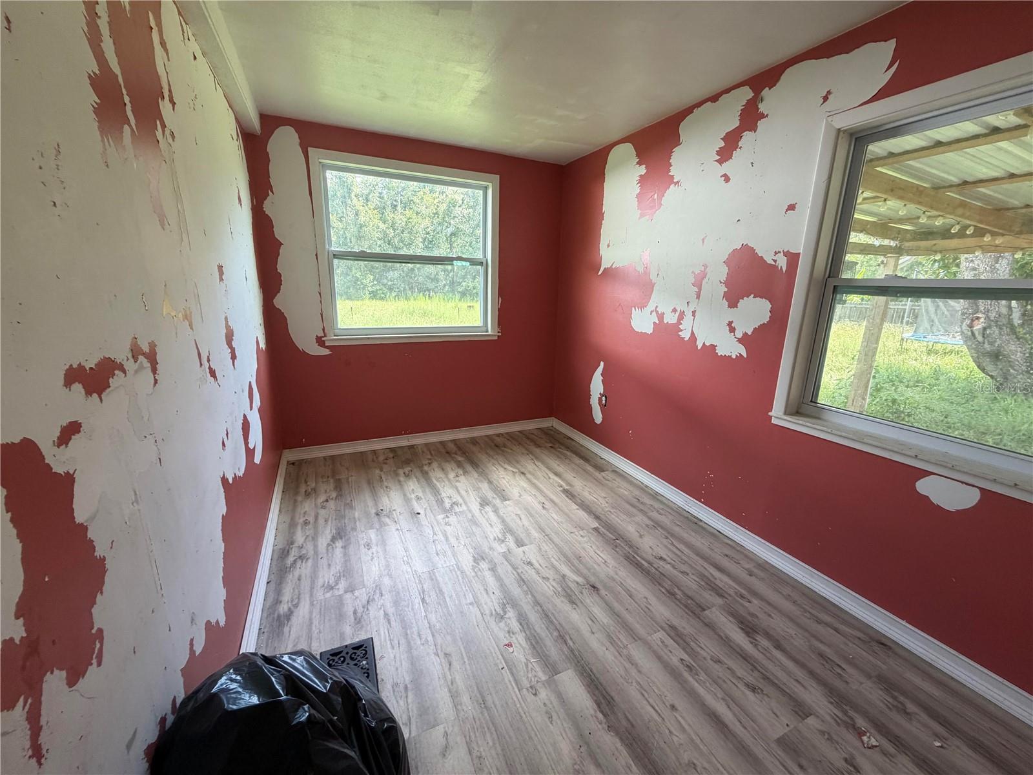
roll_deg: -0.5
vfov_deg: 85.7
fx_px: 418
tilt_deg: -13.3
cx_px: 516
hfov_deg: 102.1
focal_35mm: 14
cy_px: 388
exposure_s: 1/121
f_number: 2.2
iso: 160
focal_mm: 2.22
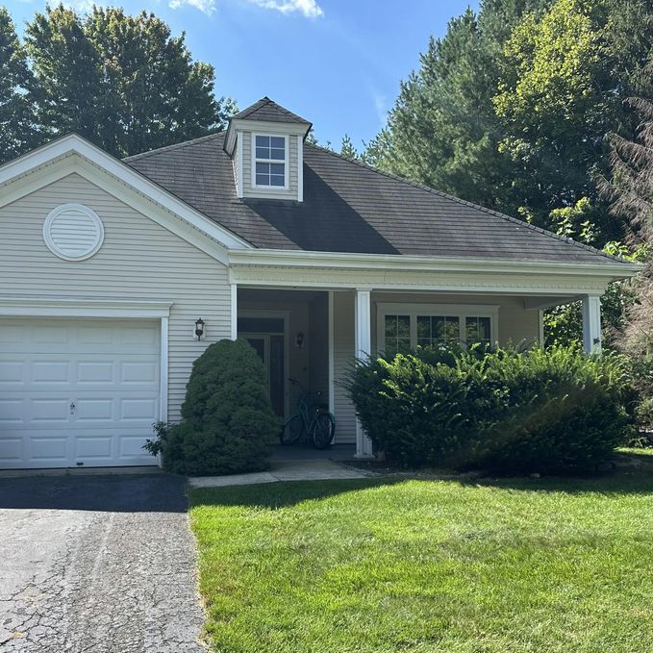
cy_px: 352
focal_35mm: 32
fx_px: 683
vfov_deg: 51.1
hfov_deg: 51.0
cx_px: 292
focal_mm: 6.86
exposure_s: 1/1845
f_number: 1.78
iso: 80
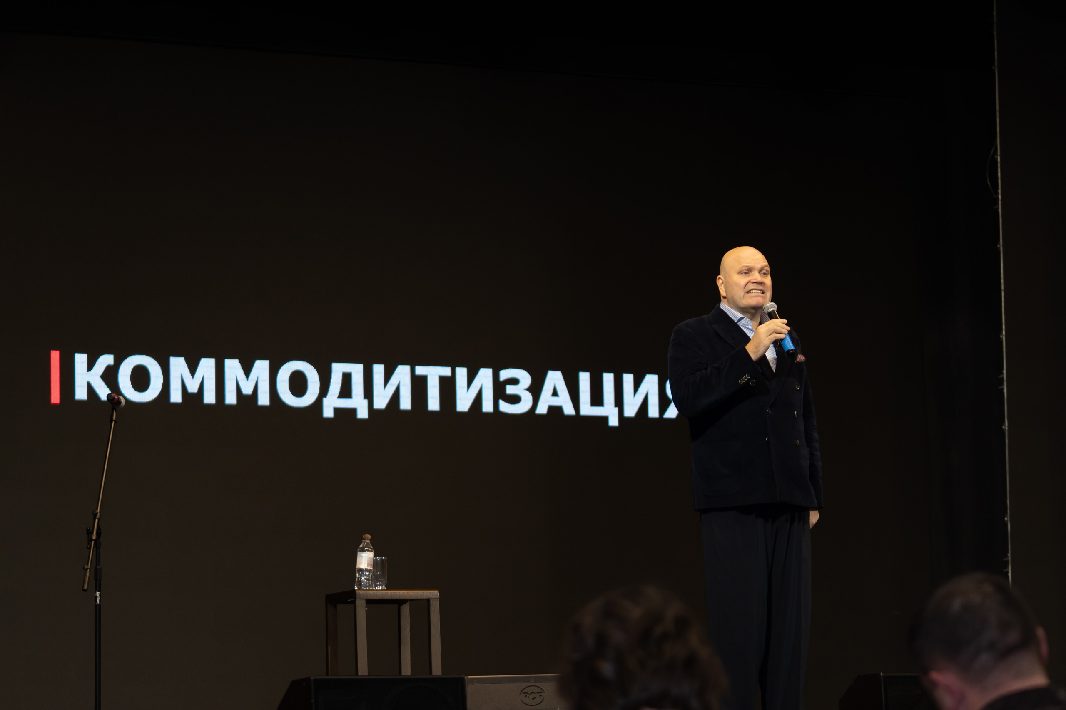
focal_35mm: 105
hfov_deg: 19.5
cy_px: 355
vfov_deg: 13.0
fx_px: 3109
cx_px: 533
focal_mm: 70
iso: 400
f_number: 2.8
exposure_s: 1/160
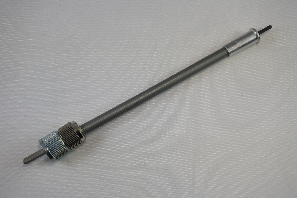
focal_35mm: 47
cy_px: 99
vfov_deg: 28.6
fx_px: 388
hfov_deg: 41.9
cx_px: 148
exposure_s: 1/250
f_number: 4.5
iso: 250
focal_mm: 17.6
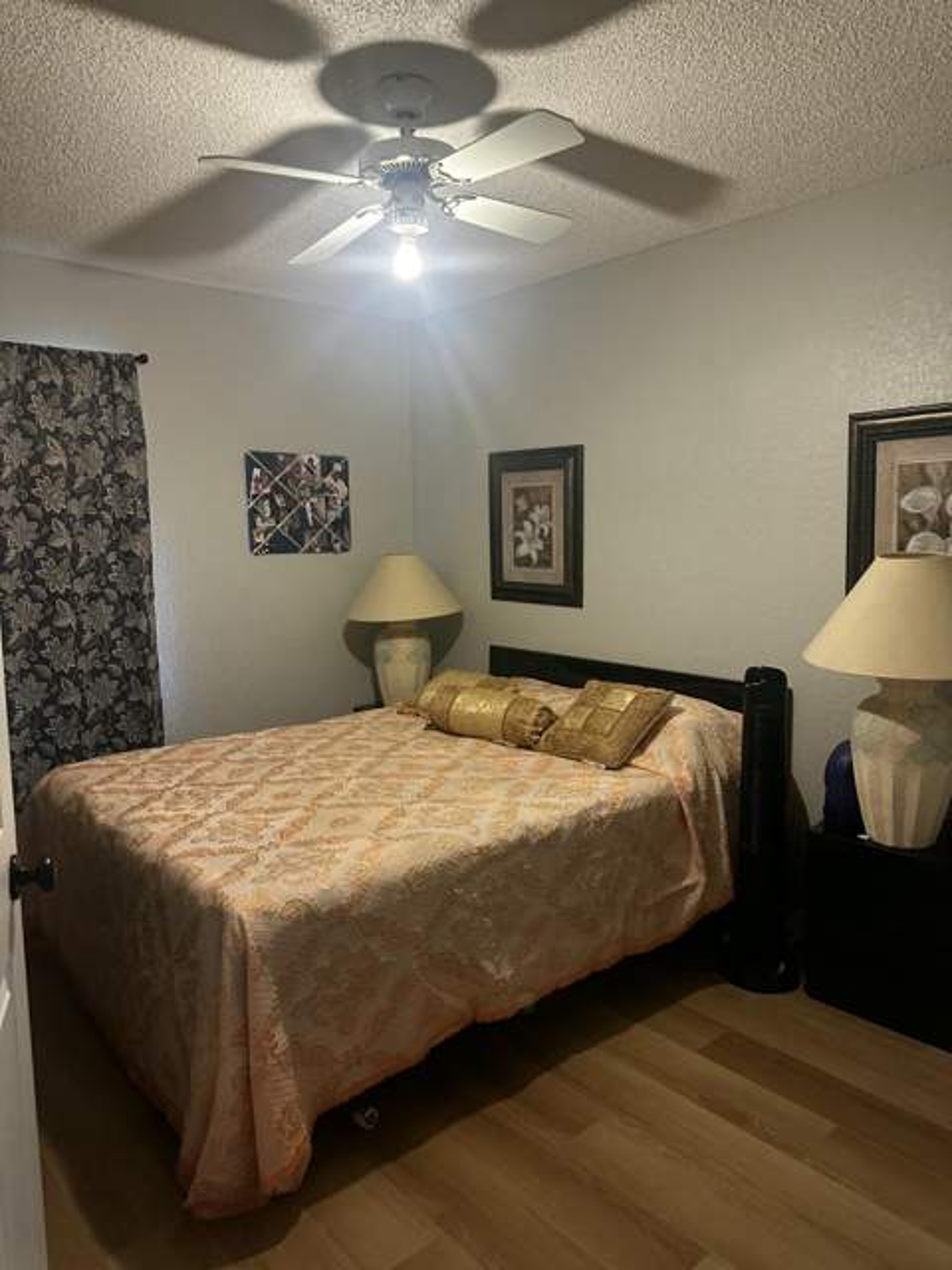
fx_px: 880
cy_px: 635
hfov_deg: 56.8
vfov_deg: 71.6
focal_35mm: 24
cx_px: 476
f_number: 1.78
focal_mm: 6.86
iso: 500
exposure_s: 1/60
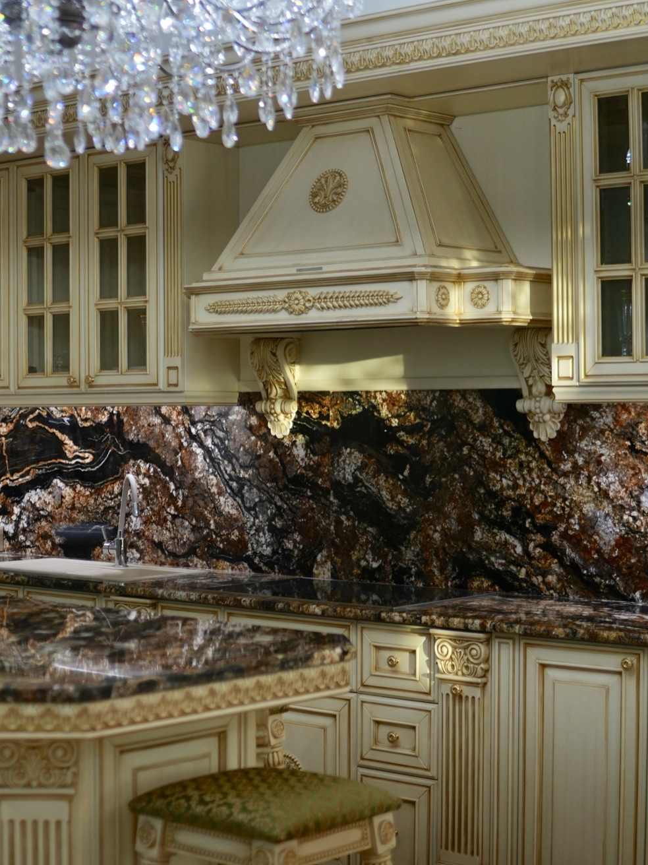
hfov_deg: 22.1
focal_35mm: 66
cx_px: 173
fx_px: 1648
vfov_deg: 29.4
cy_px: 429
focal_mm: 30
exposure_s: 1/640
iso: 400
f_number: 1.6
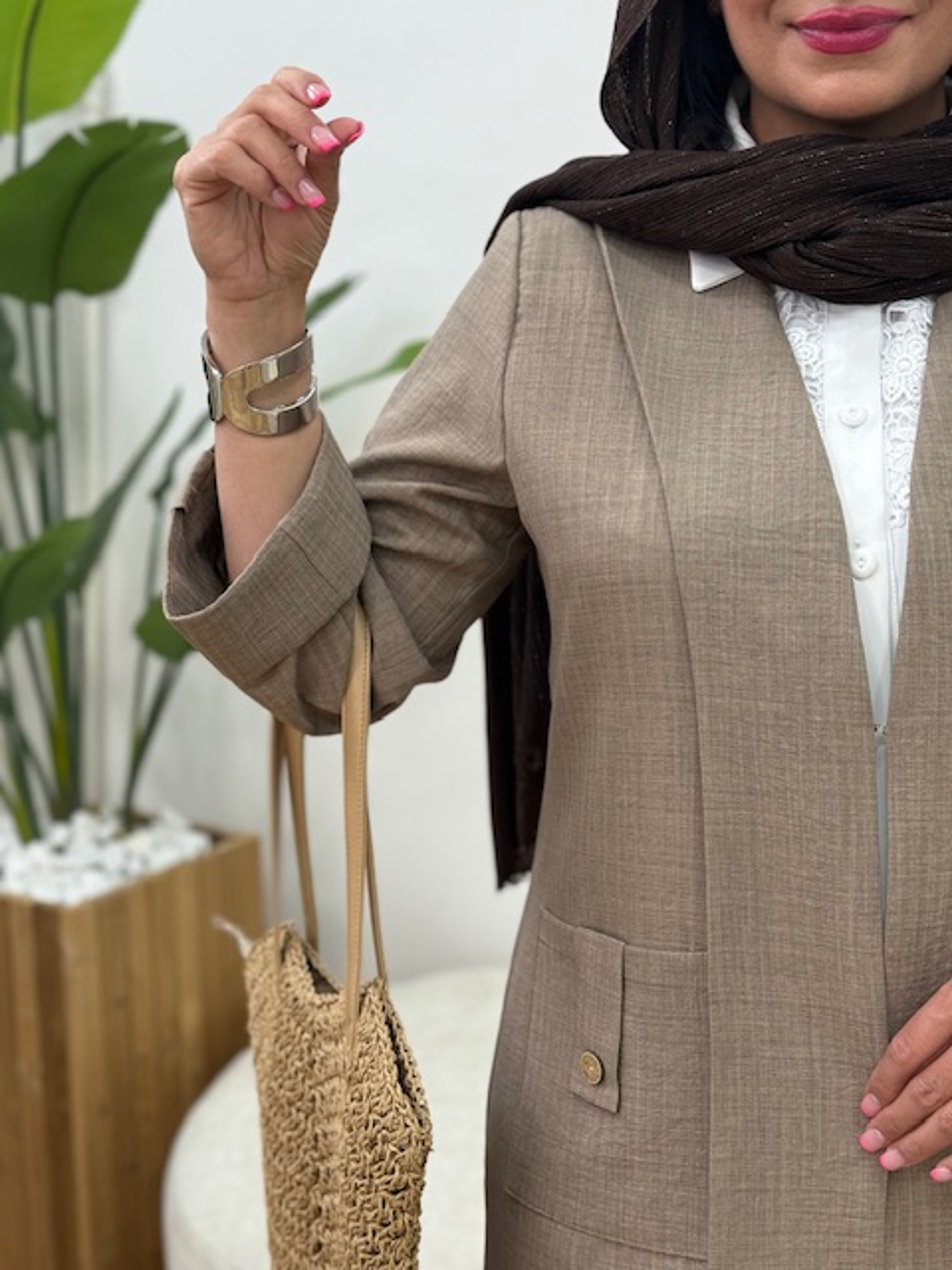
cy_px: 635
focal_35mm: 48
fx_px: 1760
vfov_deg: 39.7
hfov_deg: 30.3
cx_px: 476
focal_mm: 6.76
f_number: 1.78
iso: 80
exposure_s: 1/455
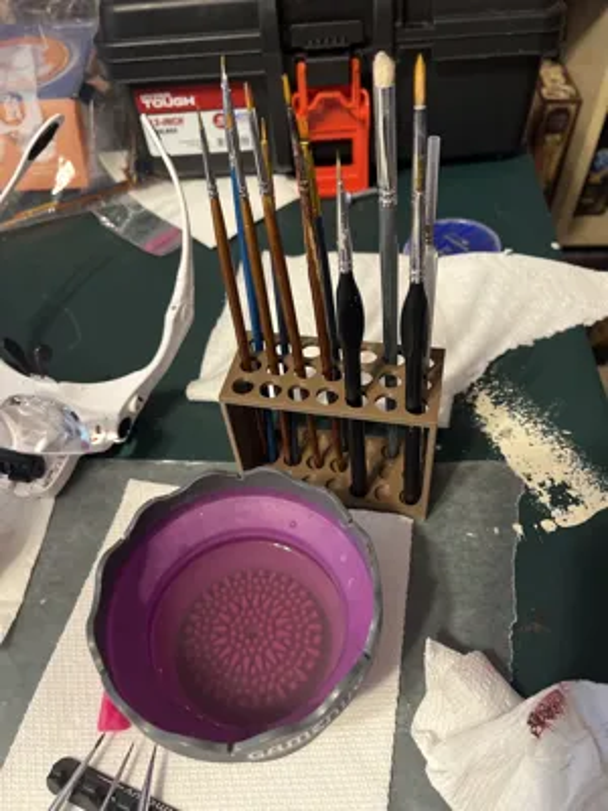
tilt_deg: -50.2
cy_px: 406
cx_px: 304
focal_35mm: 26
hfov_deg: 53.1
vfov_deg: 67.3
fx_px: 609
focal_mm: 5.1
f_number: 1.6
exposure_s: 1/41
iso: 400
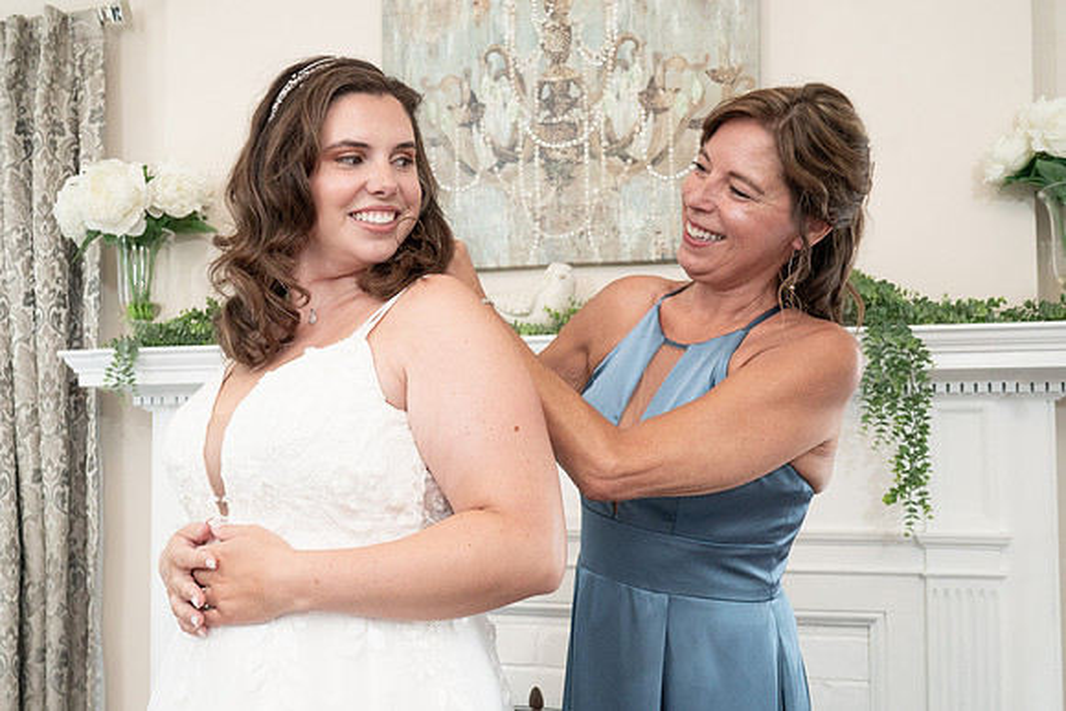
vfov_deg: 33.5
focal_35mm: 40
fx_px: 1182
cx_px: 473
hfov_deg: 48.4
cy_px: 382
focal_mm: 35
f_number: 5.6
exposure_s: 1/200
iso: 2000
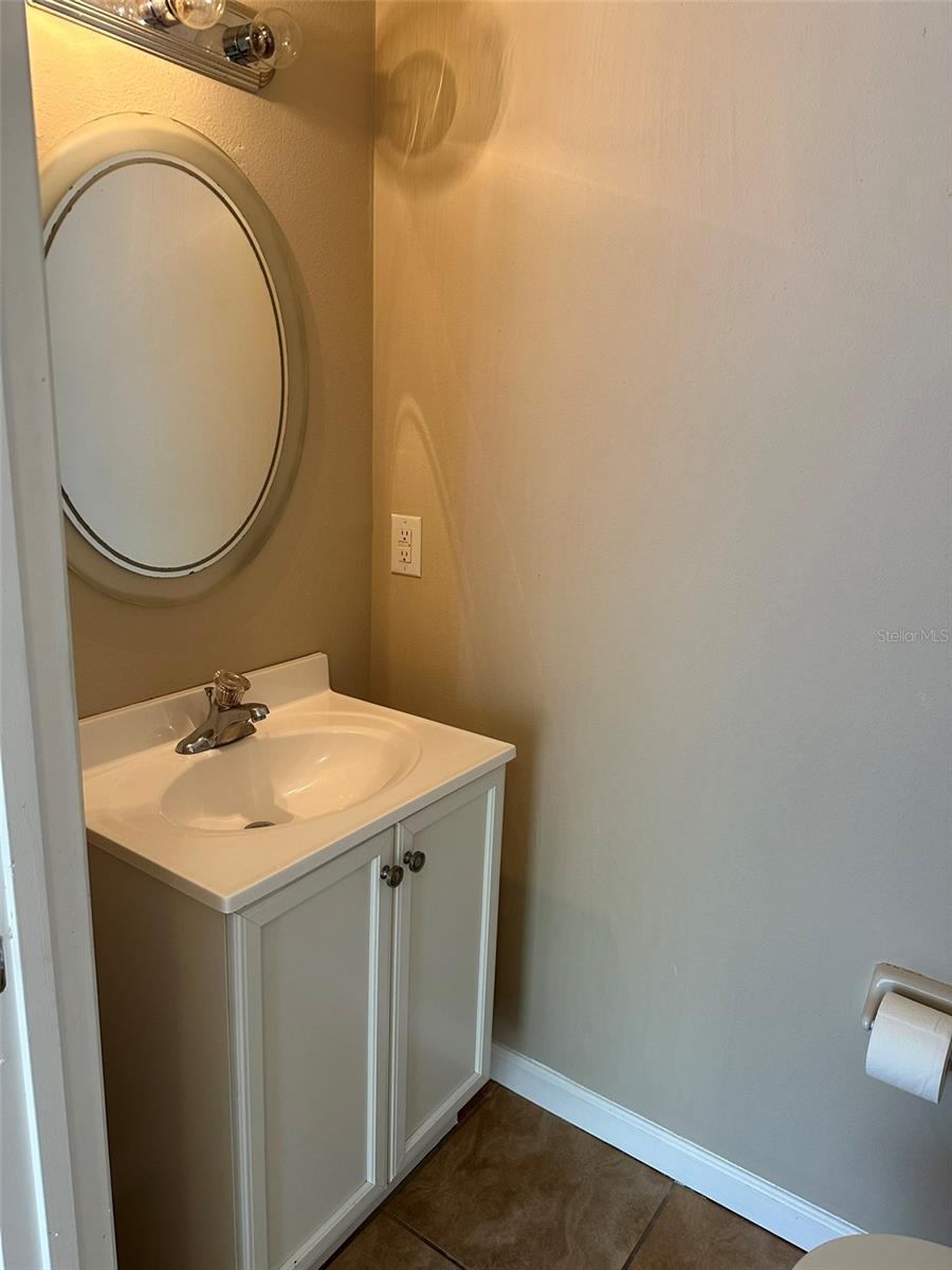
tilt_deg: -14.5
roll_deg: -2.3
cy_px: 635
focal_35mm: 24
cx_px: 476
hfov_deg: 56.8
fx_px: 880
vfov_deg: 71.6
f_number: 1.78
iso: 160
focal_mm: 6.86
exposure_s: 1/60
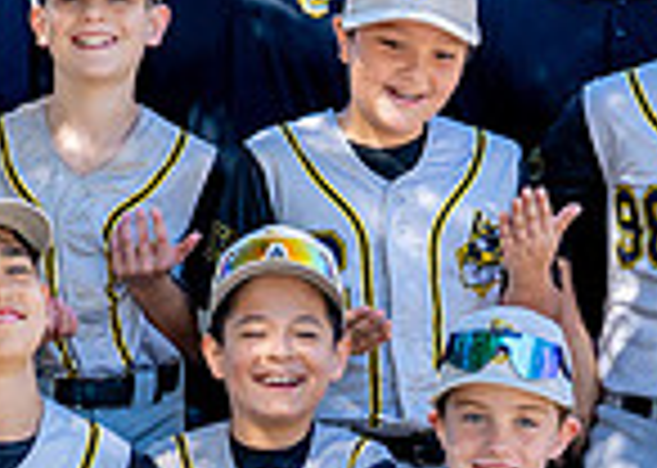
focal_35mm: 239
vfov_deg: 6.0
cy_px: 398
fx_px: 4455
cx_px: 317
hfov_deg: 8.4
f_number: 2.2
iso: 100
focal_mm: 50
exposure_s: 1/500
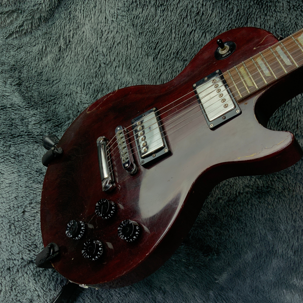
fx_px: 347
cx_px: 167
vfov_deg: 47.2
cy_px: 153
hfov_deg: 47.1
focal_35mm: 35
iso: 32
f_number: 1.8
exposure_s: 1/100
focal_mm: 3
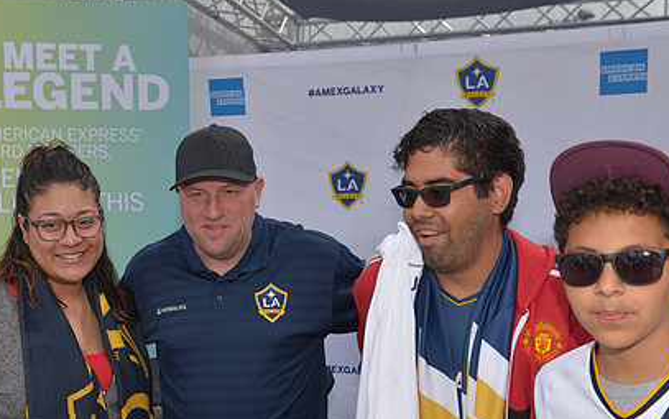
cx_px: 243
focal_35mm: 45
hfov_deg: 43.9
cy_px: 298
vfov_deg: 28.3
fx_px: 821
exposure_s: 1/640
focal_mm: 31
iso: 200
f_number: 5.6
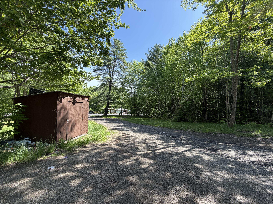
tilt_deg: +1.7
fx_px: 110
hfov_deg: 102.1
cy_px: 102
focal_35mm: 14
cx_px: 136
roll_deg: -0.8
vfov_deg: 85.7
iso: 50
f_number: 2.2
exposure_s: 1/379
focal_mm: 2.22
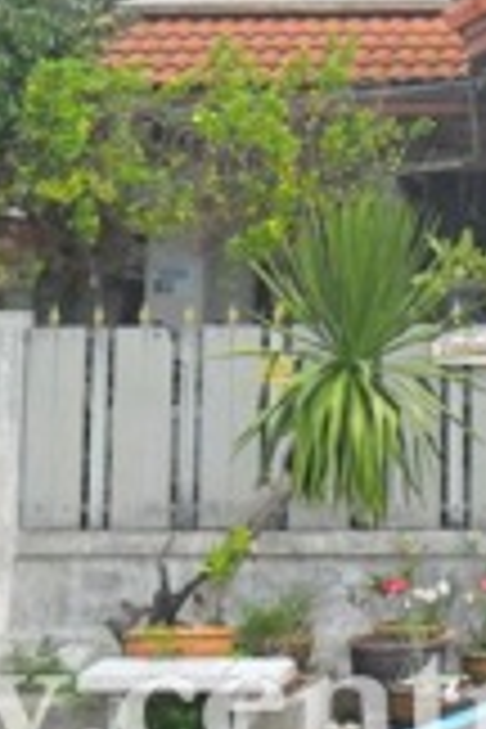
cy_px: 58
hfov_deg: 14.3
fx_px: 1863
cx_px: 626
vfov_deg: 21.6
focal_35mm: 92
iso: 100
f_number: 3.7
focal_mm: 5.7
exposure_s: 1/1000
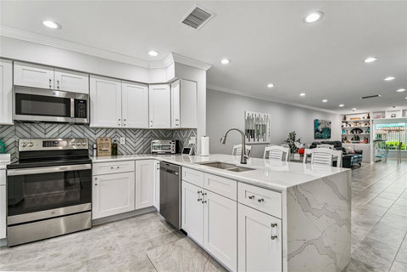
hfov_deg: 100.4
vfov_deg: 77.3
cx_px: 204
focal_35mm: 15
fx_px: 170
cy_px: 136
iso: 100
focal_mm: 10
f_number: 7.1
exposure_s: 1/8
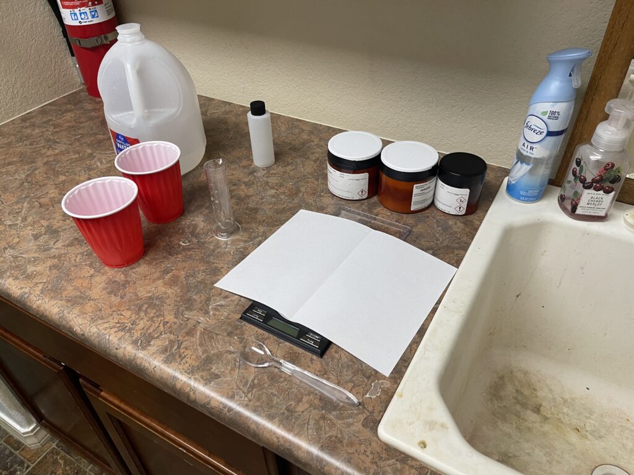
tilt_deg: -41.3
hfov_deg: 69.4
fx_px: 458
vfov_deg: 54.9
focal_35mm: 25
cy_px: 238
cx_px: 317
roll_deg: +2.0
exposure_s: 1/60
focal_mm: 5.1
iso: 125
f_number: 1.6
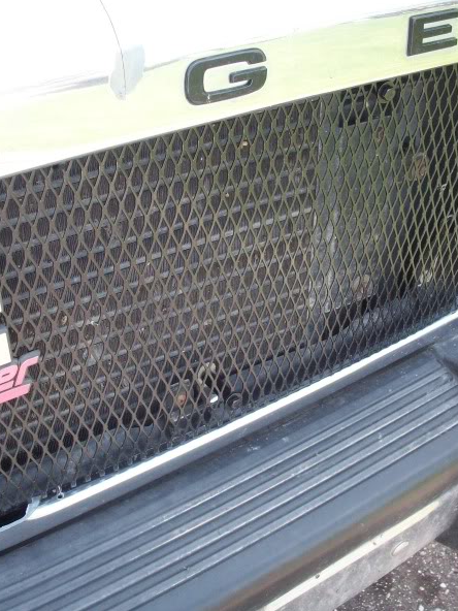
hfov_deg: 29.1
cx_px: 220
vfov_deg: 38.2
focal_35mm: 50
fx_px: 882
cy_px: 304
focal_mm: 6.2
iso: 80
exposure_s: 1/119
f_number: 2.8
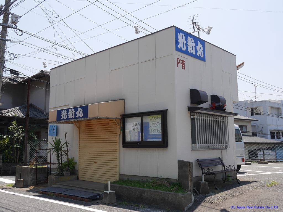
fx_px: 294
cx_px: 142
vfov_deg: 39.7
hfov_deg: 51.4
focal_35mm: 36
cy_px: 106
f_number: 8
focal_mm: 18
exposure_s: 1/320
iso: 200
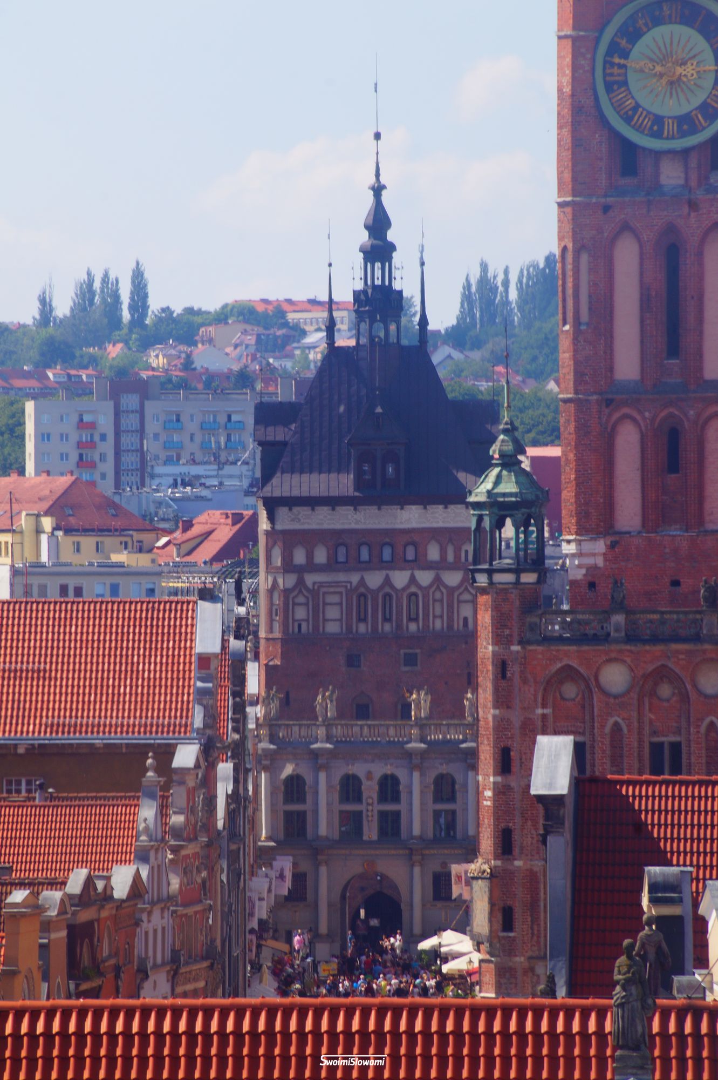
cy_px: 540
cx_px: 359
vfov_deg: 5.5
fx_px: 11231
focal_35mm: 375
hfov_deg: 3.7
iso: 100
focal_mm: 250
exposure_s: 1/30
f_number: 16
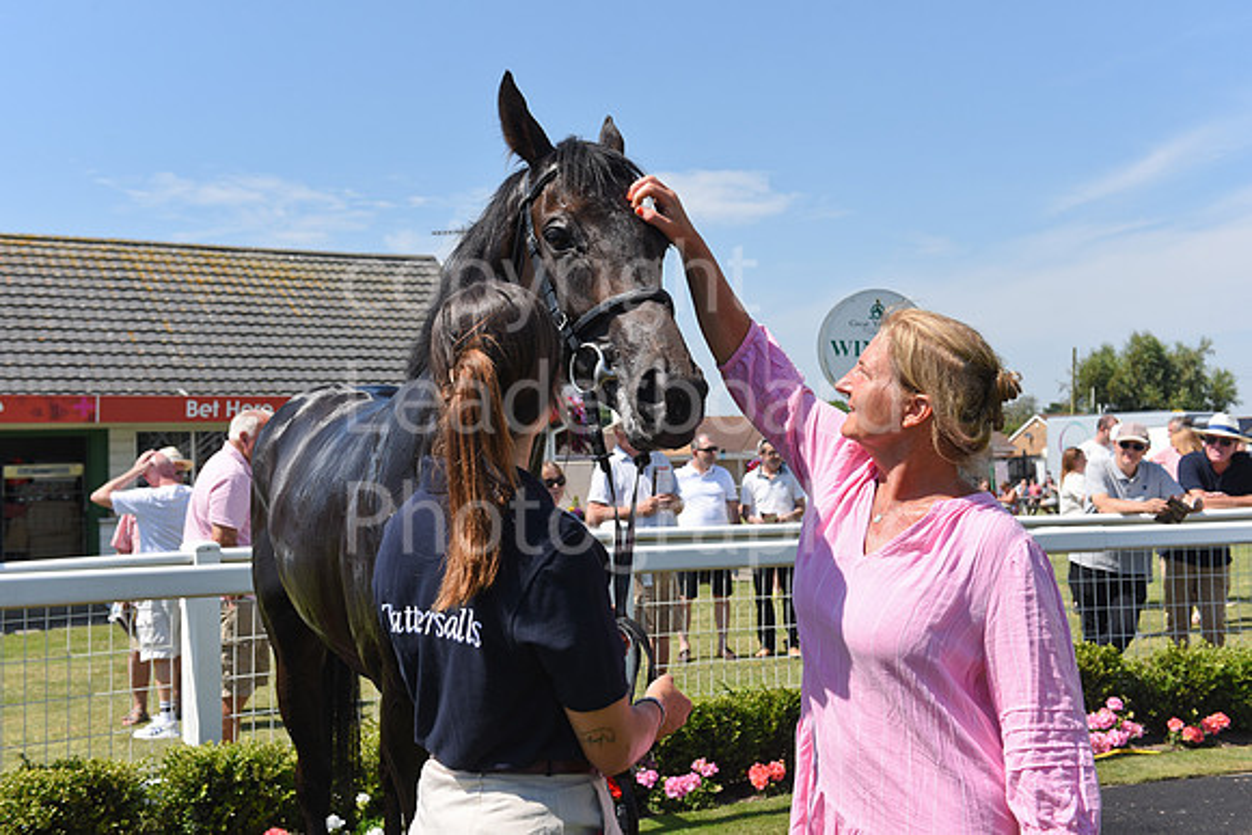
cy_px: 418
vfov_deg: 31.9
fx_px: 1461
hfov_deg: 46.4
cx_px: 626
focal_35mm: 42
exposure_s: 1/1600
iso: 400
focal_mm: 42
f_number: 6.3
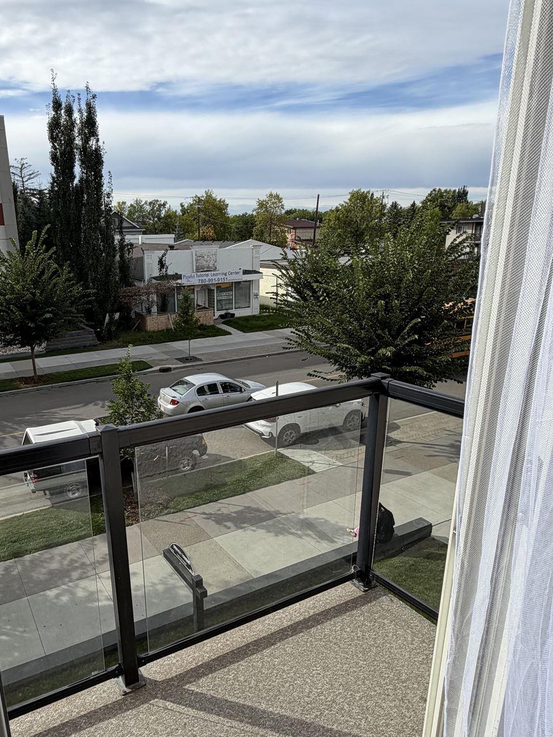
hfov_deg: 54.2
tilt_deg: -17.0
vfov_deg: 69.3
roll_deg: +1.4
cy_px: 399
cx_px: 203
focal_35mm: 25
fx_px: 532
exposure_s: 1/1001
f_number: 2.2
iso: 20
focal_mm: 2.22
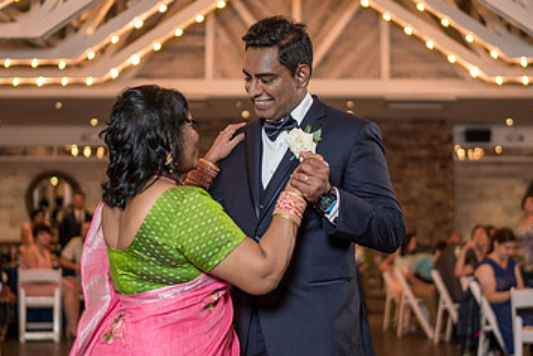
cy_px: 167
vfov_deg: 21.3
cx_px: 266
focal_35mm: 64
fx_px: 948
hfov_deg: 31.4
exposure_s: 1/200
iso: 250
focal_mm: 35
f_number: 1.4
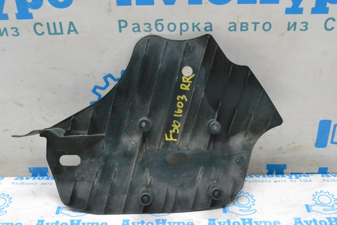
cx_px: 168
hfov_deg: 38.9
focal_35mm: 51
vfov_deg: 26.5
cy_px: 112
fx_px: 477
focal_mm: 34
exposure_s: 1/160
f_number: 9
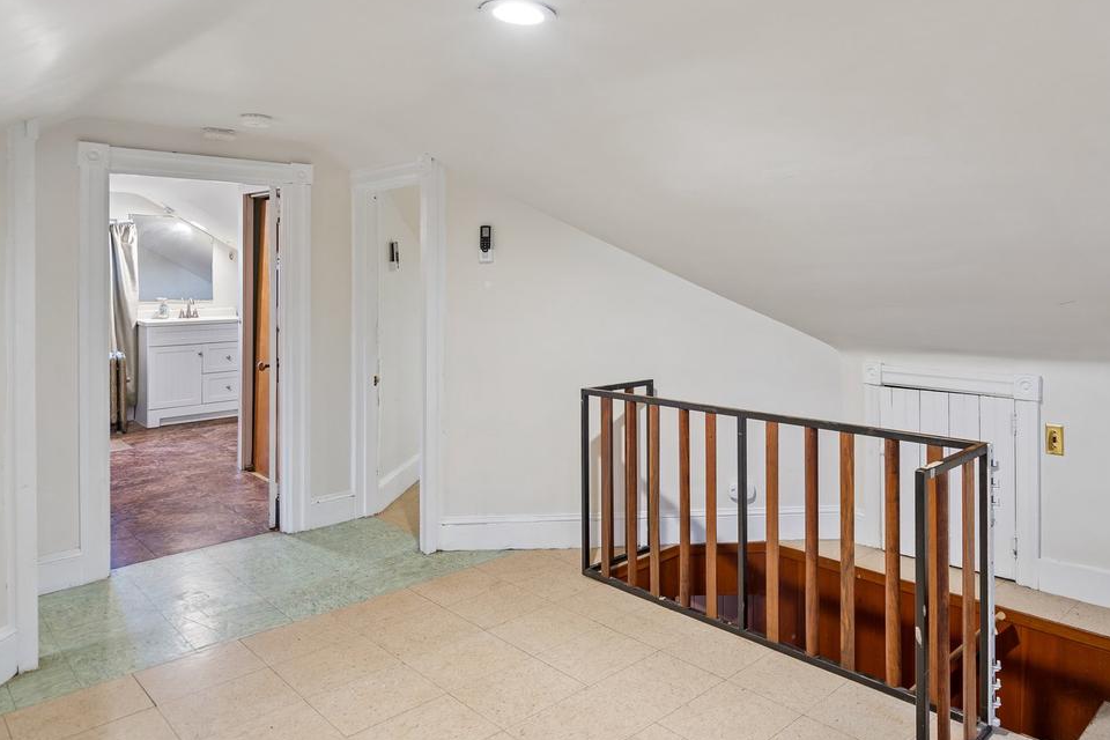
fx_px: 740
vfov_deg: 52.8
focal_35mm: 24
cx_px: 755
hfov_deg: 71.2
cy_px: 299
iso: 200
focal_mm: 16
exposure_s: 1/1.25
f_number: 4
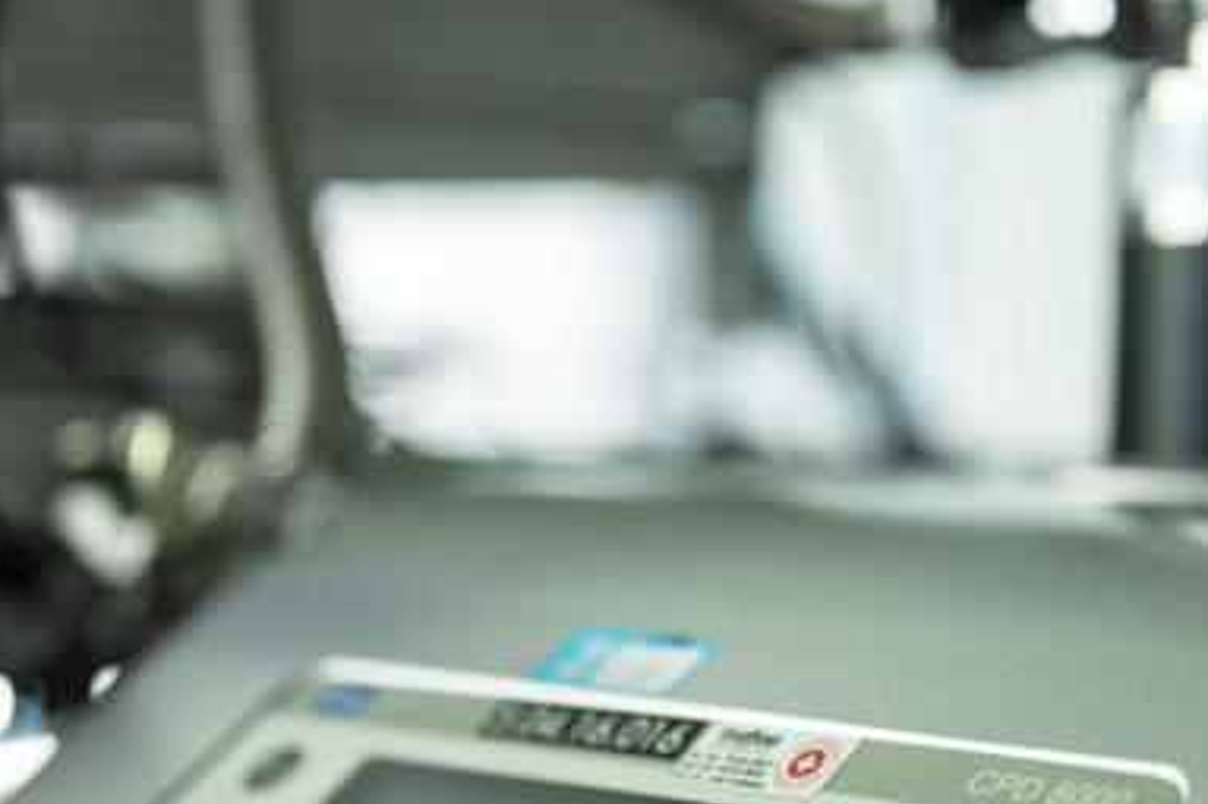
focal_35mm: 98
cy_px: 508
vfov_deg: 13.9
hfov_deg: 20.7
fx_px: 3287
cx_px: 822
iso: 800
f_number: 1.8
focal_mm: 50
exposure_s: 1/80
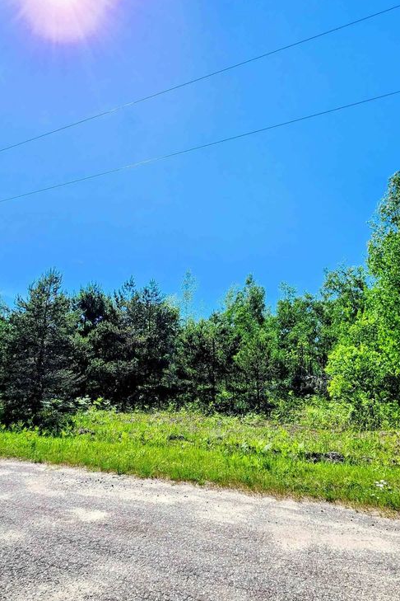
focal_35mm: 19
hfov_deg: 64.4
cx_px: 223
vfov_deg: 86.9
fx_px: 317
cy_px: 313
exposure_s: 1/1126
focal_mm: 2.2
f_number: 2.2
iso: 50
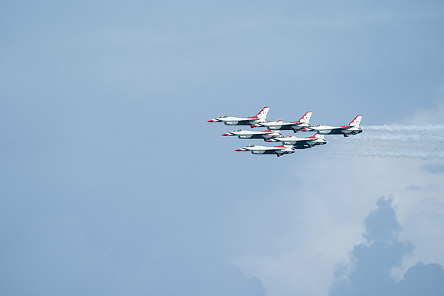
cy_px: 148
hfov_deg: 5.2
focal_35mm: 400
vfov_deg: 3.4
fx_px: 4934
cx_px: 222
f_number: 10
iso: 640
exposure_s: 1/2000
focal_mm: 400
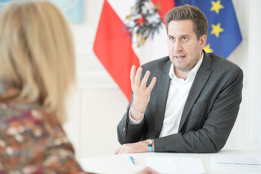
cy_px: 87
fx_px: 536
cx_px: 130
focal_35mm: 74
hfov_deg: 27.3
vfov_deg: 18.4
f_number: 2.5
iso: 1600
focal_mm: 74
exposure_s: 1/400
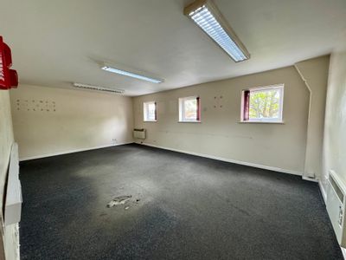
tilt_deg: -4.8
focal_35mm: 14
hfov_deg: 102.1
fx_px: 140
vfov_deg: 85.7
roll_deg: +1.0
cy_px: 130
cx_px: 173
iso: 320
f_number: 2.2
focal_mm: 2.22
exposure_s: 1/100
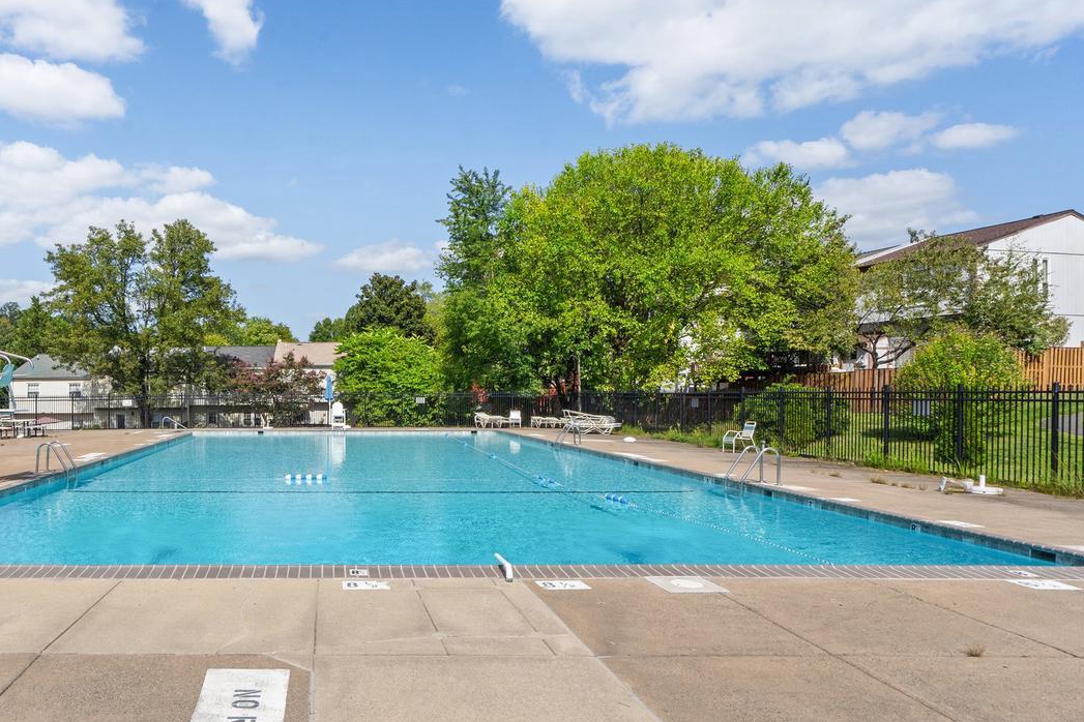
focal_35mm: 22
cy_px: 428
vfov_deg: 56.8
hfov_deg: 77.0
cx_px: 399
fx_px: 662
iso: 320
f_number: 13
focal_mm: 16
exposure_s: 1/800
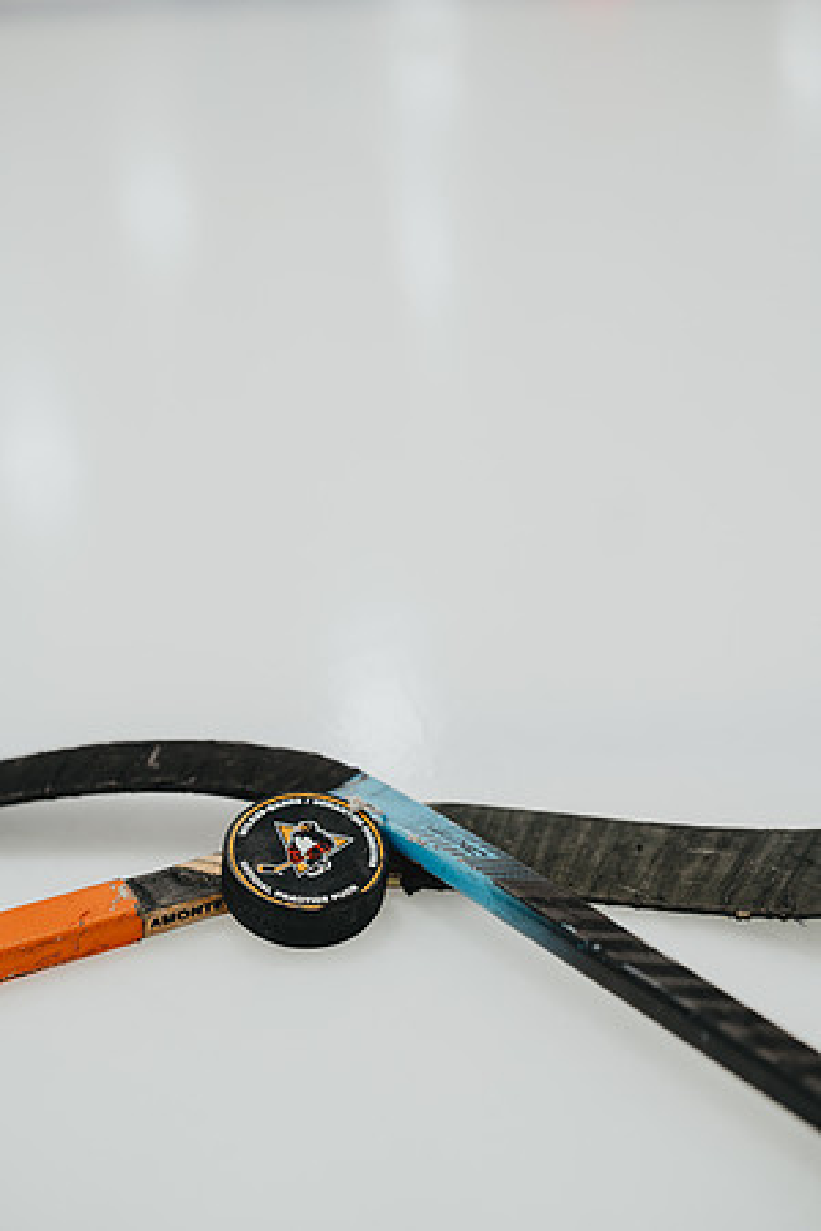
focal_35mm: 70
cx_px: 410
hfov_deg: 19.5
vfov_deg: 28.8
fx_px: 2394
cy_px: 616
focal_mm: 70
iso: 640
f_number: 2
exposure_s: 1/200
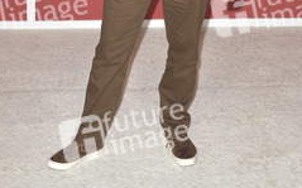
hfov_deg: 25.2
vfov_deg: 15.2
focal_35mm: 82
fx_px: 674
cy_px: -56
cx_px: 161
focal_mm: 48
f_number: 6.3
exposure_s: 1/250
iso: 400
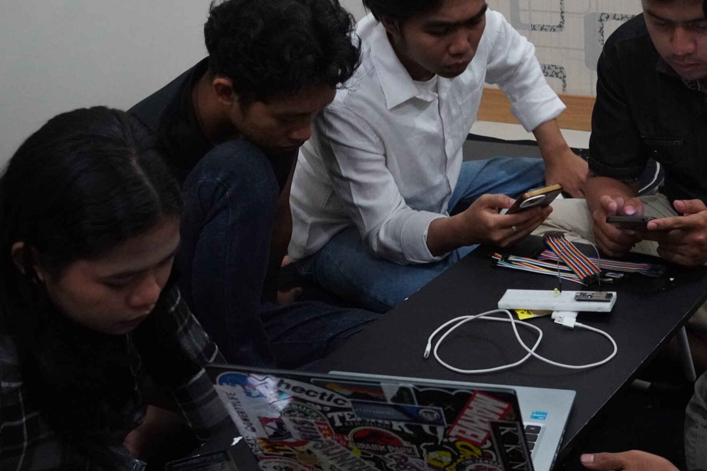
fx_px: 1173
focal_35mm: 60
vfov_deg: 22.7
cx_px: 435
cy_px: 187
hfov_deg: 33.4
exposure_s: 1/100
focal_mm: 27
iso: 5000
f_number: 4.5
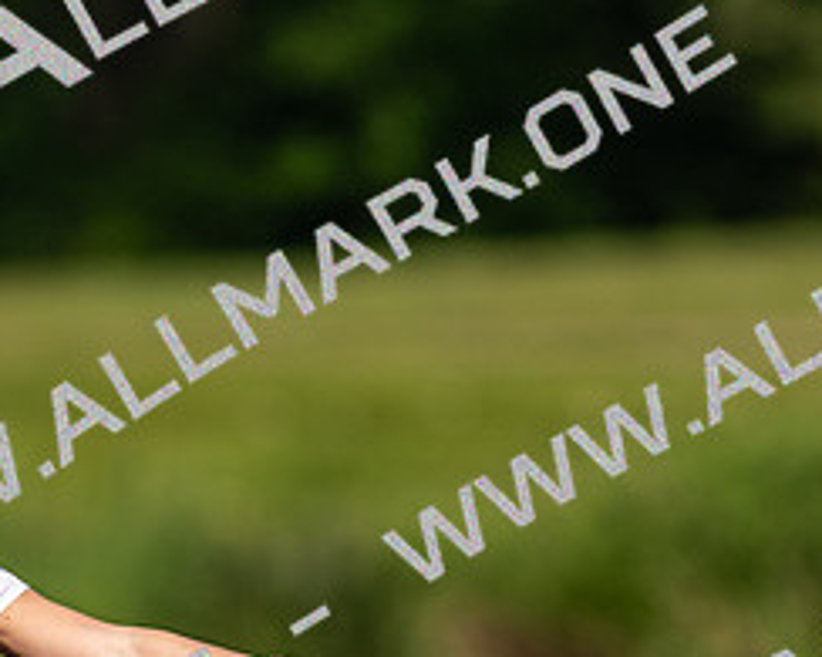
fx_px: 48880
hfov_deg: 1.0
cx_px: 138
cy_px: 638
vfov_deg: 0.8
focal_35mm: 2010
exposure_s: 1/2500
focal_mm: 600
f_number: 4
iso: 220
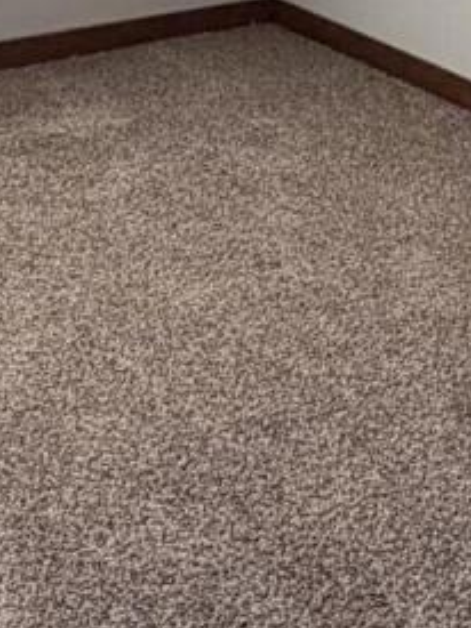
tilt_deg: -17.9
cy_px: 69
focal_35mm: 102
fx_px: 1852
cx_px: 236
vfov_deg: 19.0
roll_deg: -2.0
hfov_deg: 14.5
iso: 125
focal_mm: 2.22
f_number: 2.2
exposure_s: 1/121
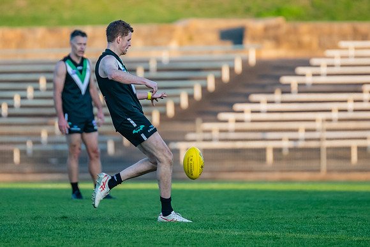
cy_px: 83
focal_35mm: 667
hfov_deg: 3.1
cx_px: 142
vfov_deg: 2.1
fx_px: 6855
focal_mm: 300
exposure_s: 1/1600
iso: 800
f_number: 3.2
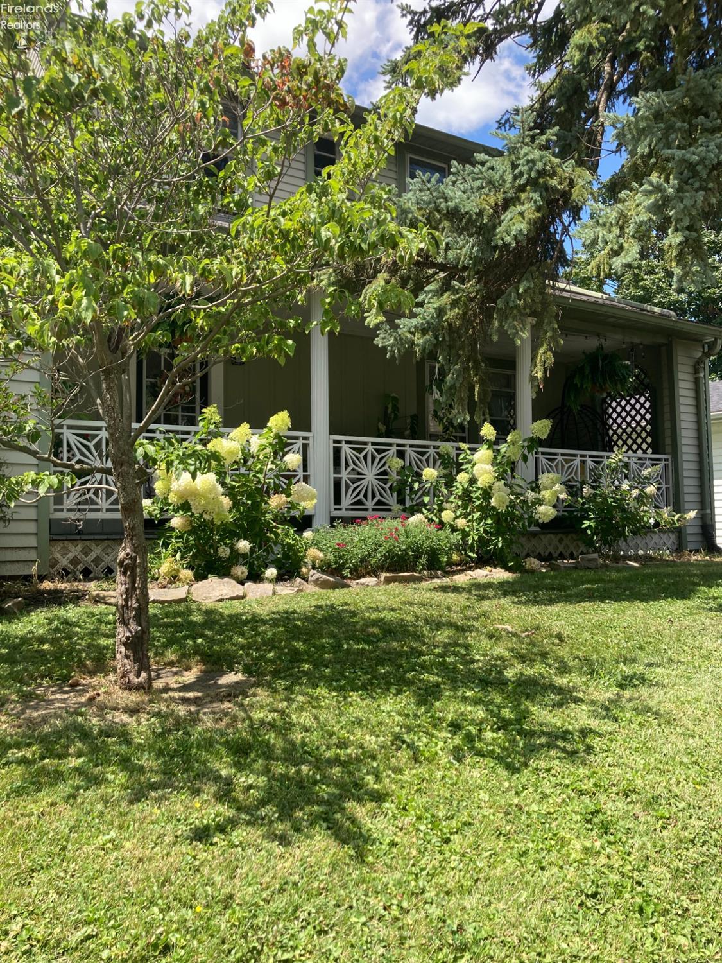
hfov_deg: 49.7
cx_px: 361
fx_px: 779
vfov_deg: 63.4
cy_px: 482
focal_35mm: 28
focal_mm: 3.99
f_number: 1.8
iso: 20
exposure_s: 1/813
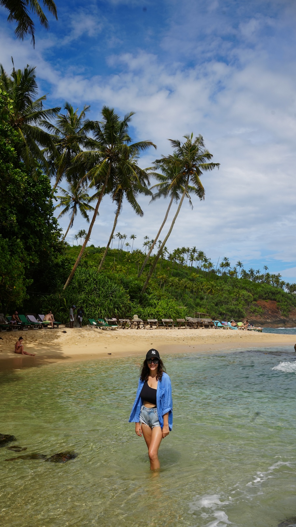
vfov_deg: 54.0
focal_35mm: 37
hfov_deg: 32.0
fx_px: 516
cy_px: 264
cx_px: 133
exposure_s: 1/320
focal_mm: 35
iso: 100
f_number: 10
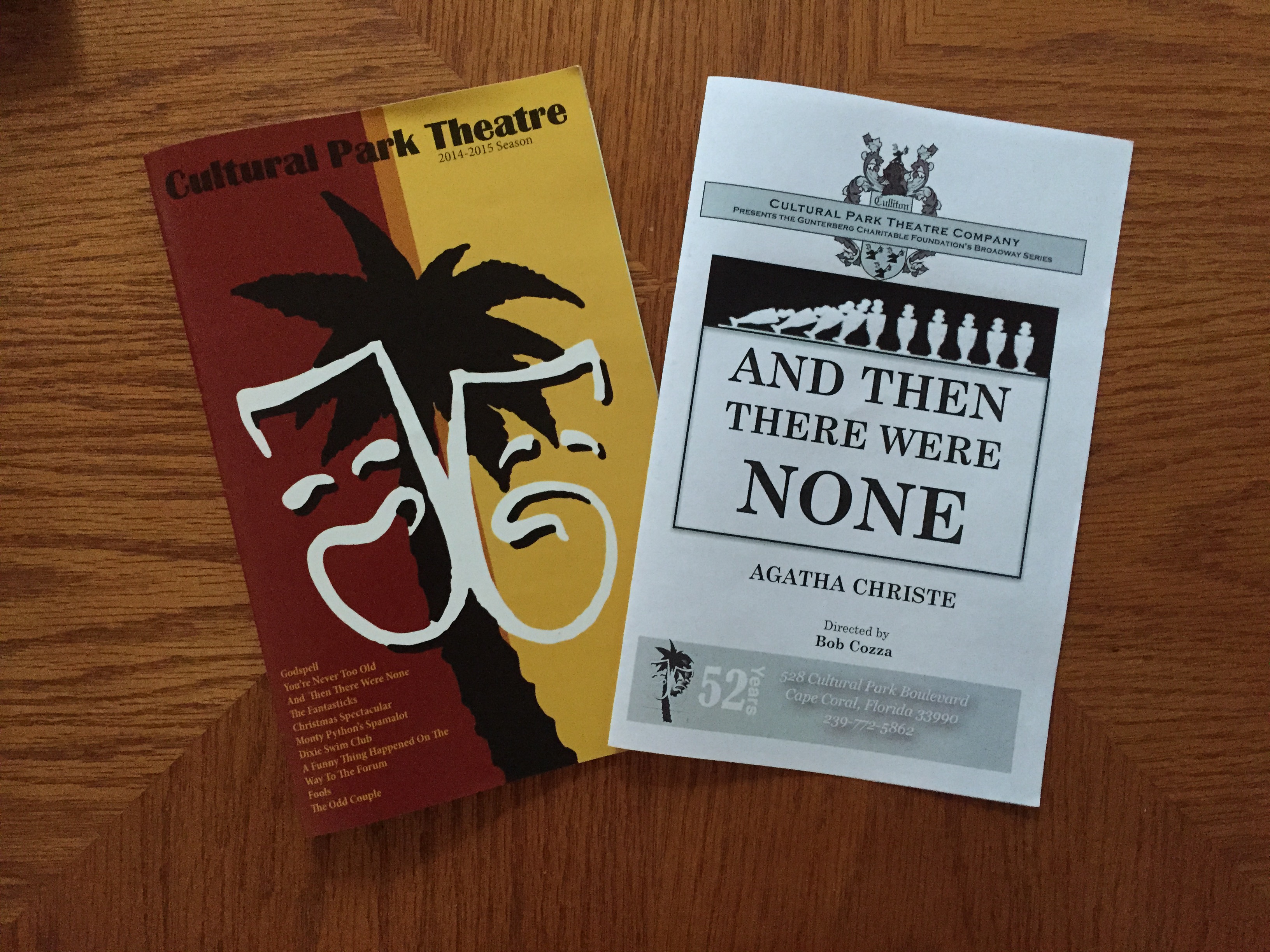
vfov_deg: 48.2
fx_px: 1064
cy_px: 476
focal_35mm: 29
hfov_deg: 61.7
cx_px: 635
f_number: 2.2
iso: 320
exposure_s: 1/15
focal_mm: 4.15
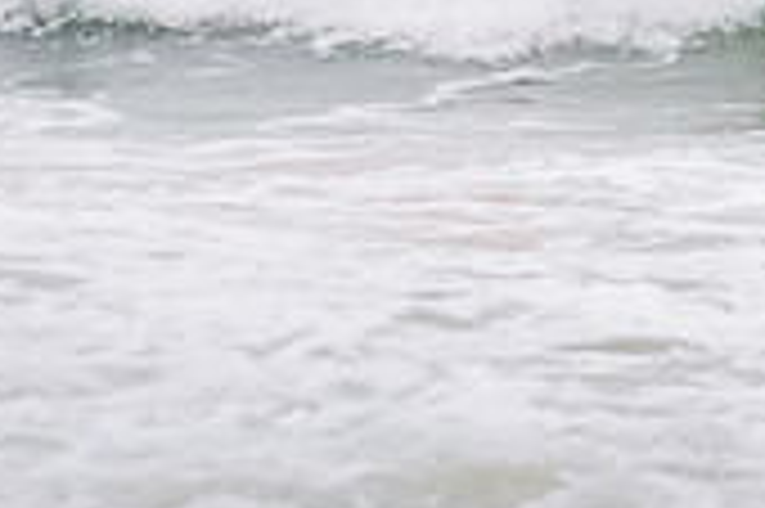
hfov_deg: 1.0
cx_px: 1416
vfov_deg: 0.7
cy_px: -290
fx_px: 44454
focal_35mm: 2094
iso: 1250
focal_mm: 500
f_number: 5.6
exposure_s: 1/1000
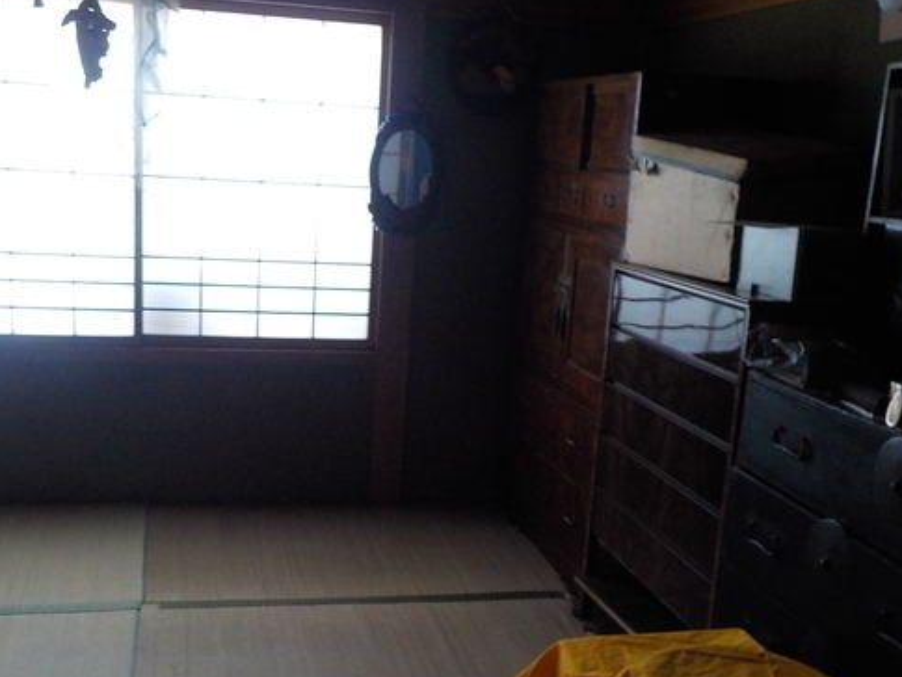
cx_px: 402
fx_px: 1016
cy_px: 390
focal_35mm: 39
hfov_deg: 47.8
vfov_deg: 36.8
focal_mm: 4.1
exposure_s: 1/10
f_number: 3.3
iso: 400
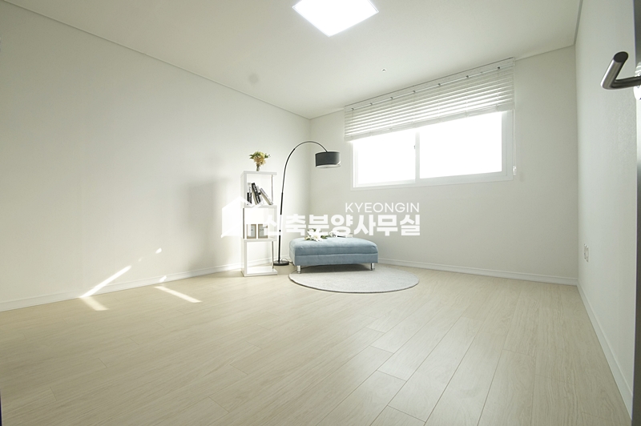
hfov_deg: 100.4
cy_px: 213
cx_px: 320
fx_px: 267
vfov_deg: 77.2
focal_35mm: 15
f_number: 9
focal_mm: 10
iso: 800
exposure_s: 1/30
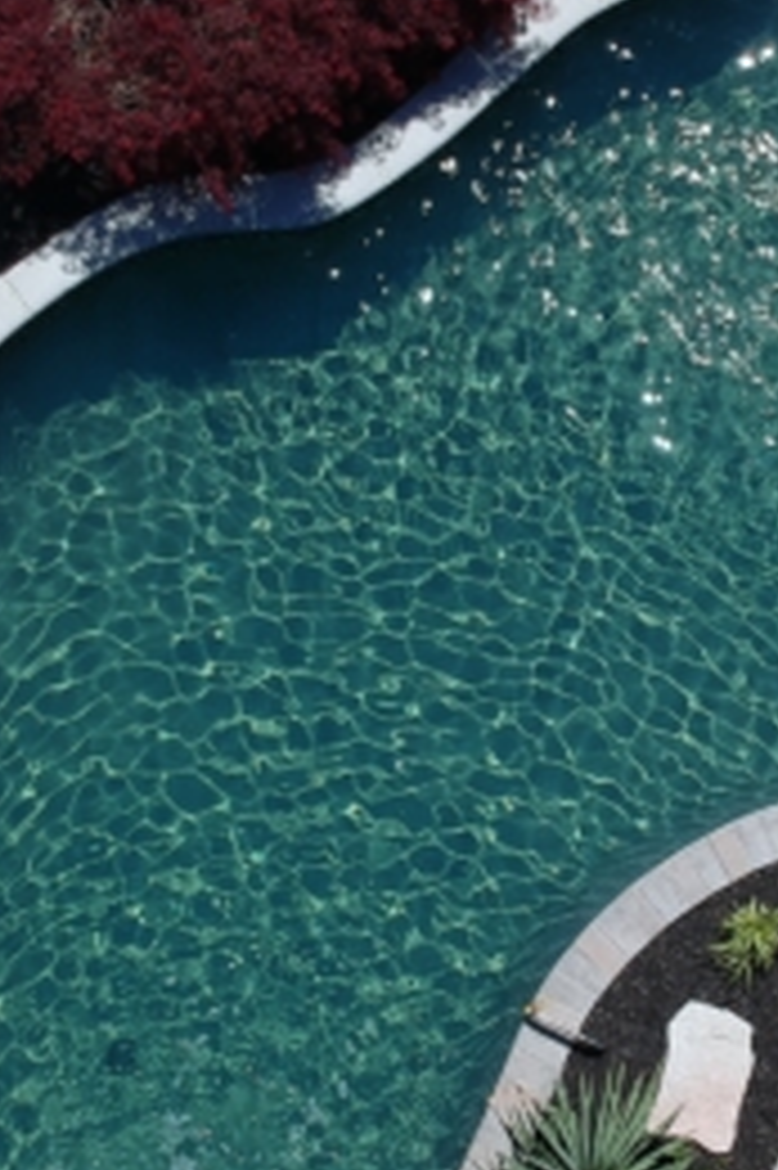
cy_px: 662
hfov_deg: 21.1
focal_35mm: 64
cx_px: 558
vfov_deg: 31.4
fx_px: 2077
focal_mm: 4.49
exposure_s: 1/1600
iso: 100
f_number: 2.6
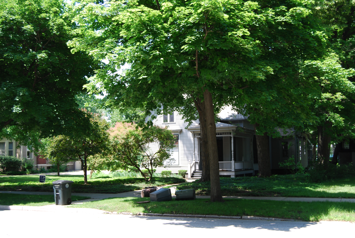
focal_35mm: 45
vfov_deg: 29.9
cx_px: 178
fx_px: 444
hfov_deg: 43.6
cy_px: 119
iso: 160
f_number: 5.6
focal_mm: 30
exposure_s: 1/125
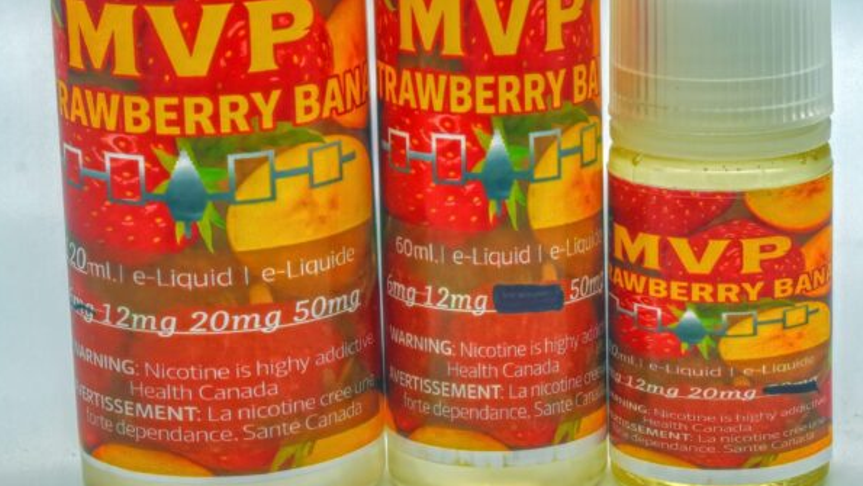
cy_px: 48
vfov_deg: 12.7
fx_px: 2174
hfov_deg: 22.4
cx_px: 429
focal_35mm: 95
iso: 200
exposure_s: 1/320
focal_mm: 40
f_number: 9
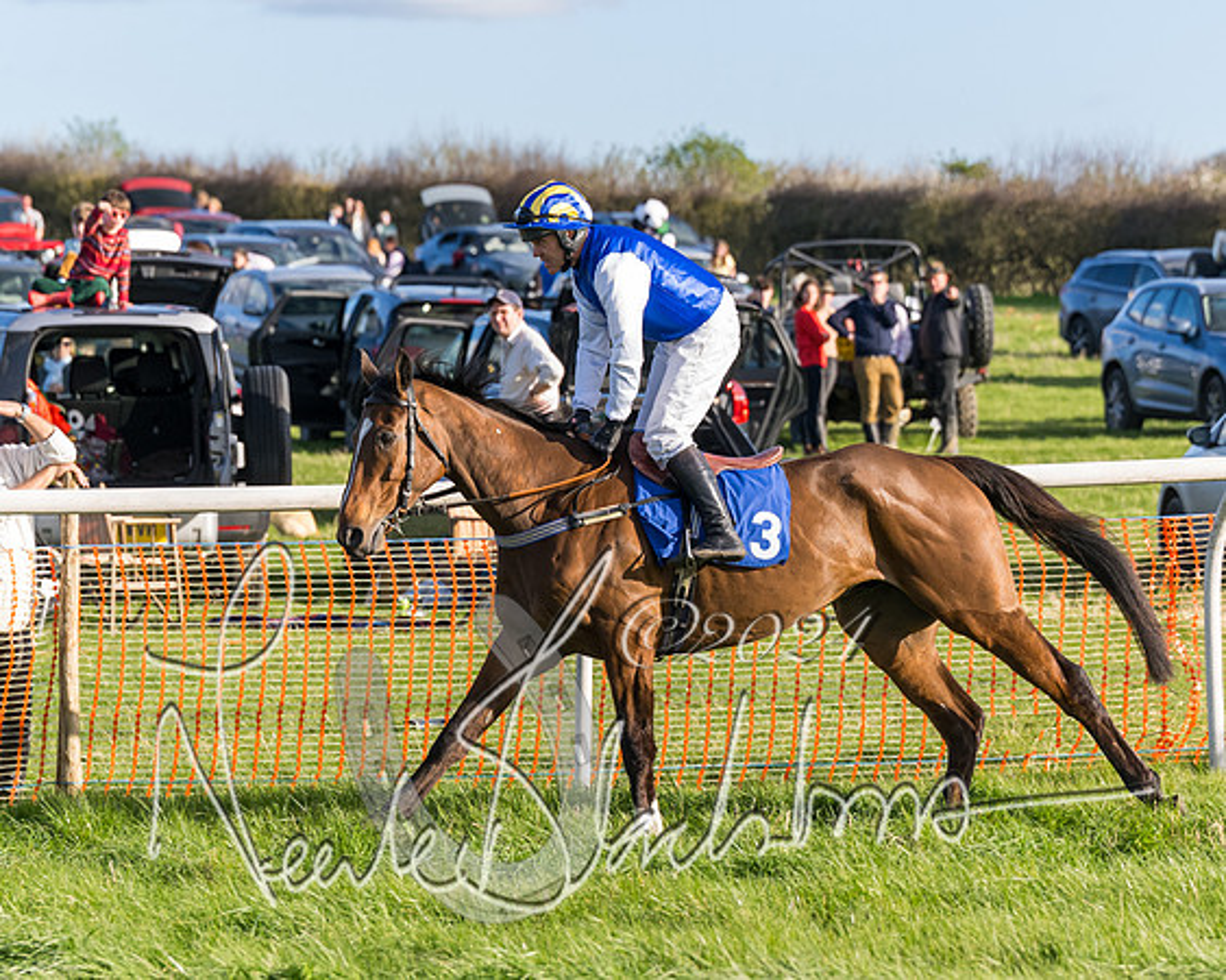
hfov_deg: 8.7
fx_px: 8064
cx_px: 613
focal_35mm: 222
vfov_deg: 7.0
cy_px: 529
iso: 400
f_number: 4
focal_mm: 115
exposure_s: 1/1600
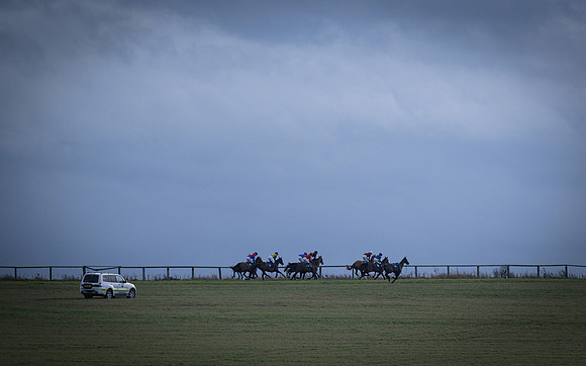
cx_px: 445
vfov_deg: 2.8
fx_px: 7416
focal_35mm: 465
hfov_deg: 4.5
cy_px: 131
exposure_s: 1/2000
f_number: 2.8
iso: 125
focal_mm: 200
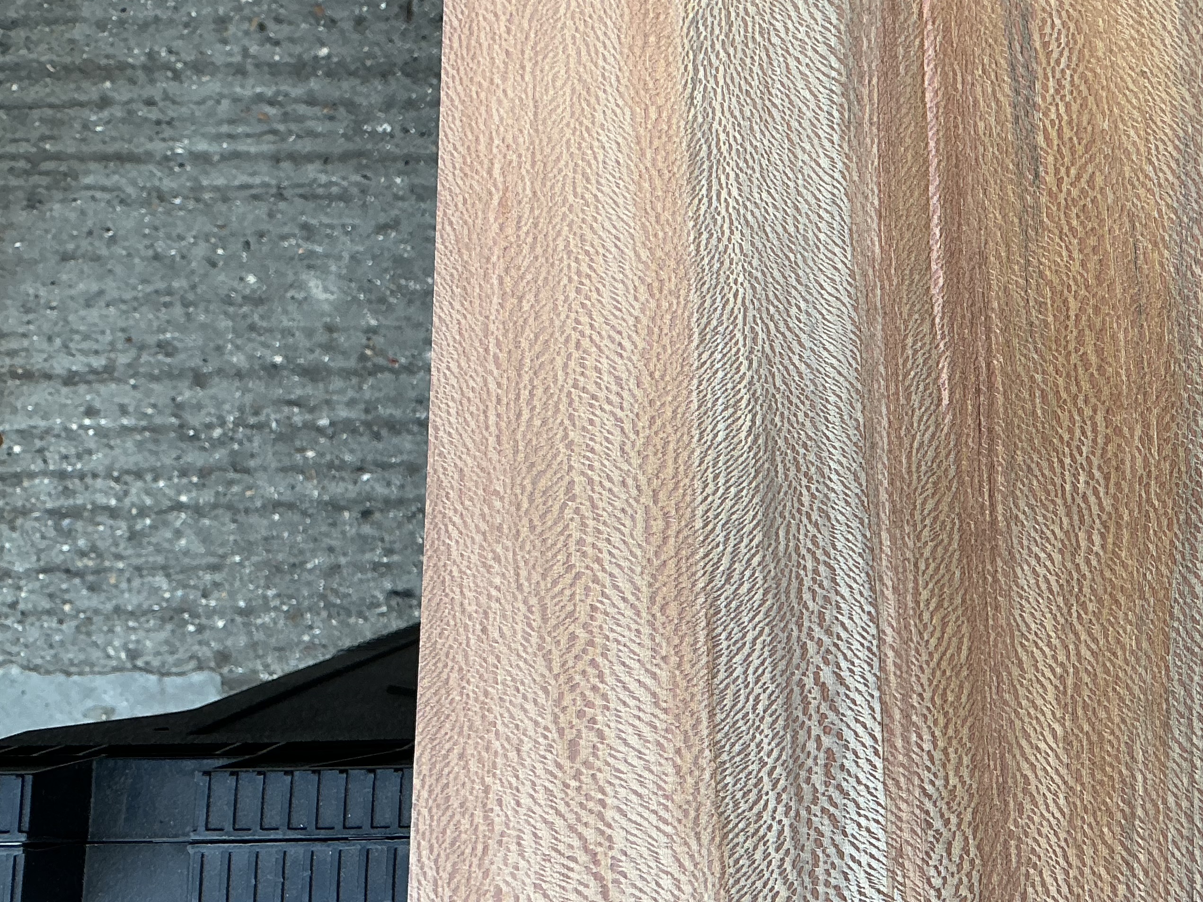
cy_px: 479
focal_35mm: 46
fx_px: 1598
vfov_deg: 31.5
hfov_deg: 39.7
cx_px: 946
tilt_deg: -78.2
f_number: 1.8
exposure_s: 1/120
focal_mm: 3
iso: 20
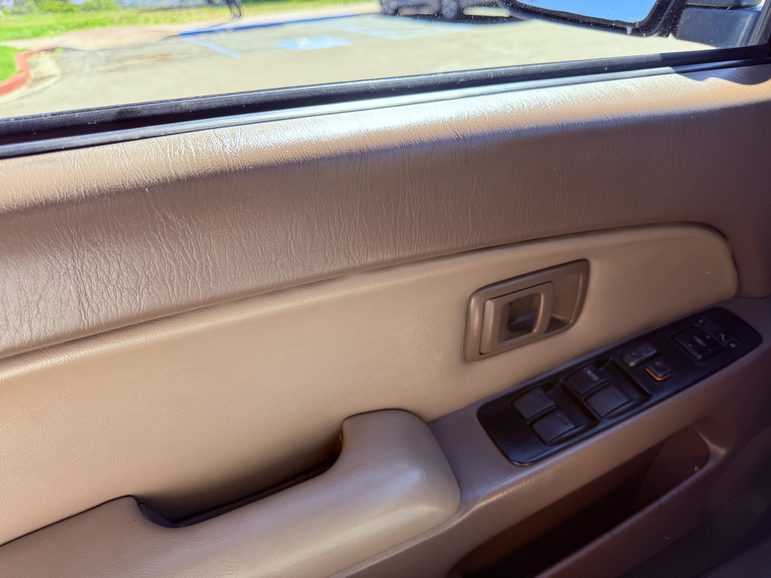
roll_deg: +5.7
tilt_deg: -30.3
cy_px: 289
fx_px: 535
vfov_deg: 56.8
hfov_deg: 71.6
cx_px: 386
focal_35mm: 24
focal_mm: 6.76
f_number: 1.78
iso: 100
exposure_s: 1/351
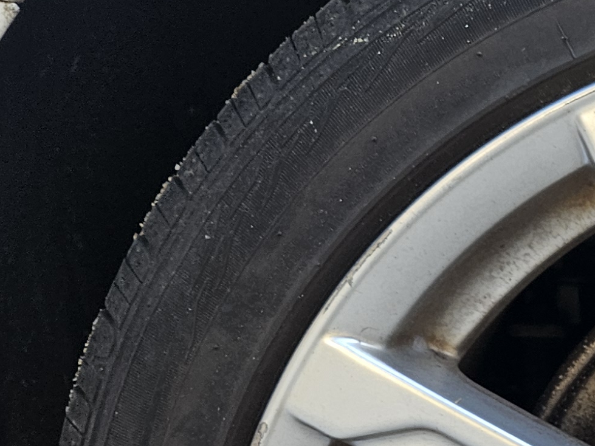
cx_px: 932
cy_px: 524
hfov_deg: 18.2
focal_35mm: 94
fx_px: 1616
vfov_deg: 15.2
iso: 32
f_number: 1.8
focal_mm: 5.4
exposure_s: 1/120
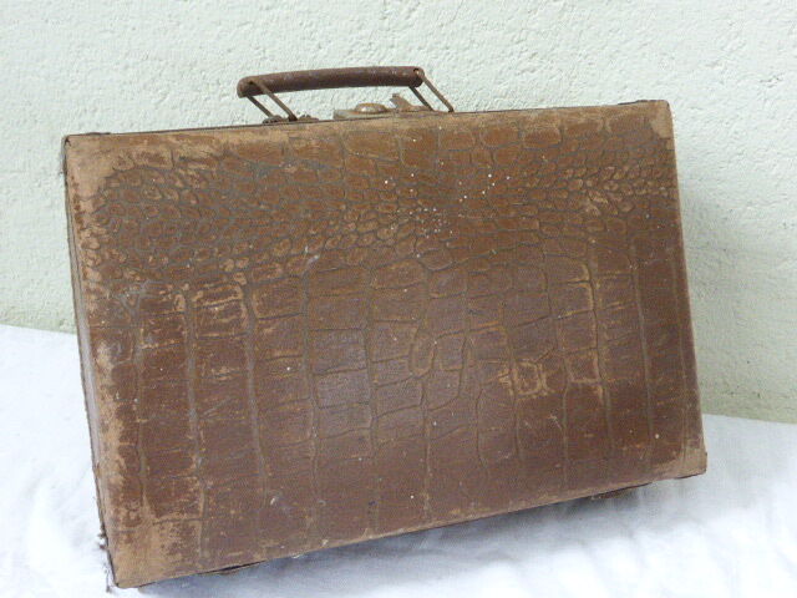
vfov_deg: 29.7
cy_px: 299
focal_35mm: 49
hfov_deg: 38.9
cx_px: 398
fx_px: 1128
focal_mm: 8.5
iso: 800
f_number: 4.2
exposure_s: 1/50
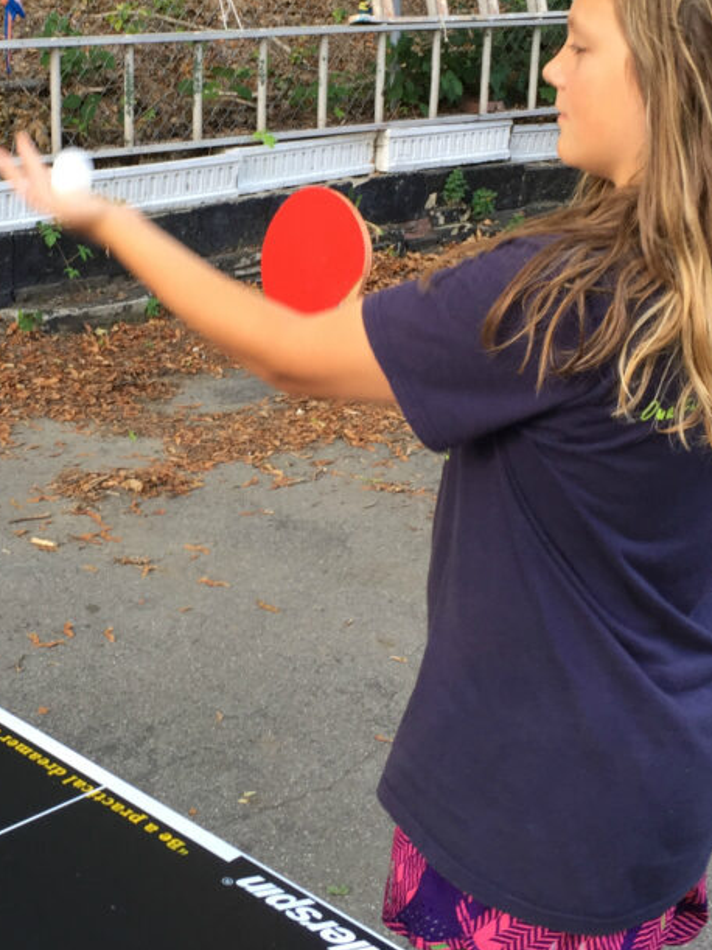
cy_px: 480
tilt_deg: -14.4
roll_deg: -2.7
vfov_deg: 49.0
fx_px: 1043
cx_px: 418
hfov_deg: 37.6
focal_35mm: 38
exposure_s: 1/120
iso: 40
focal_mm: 4.15
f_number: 2.2
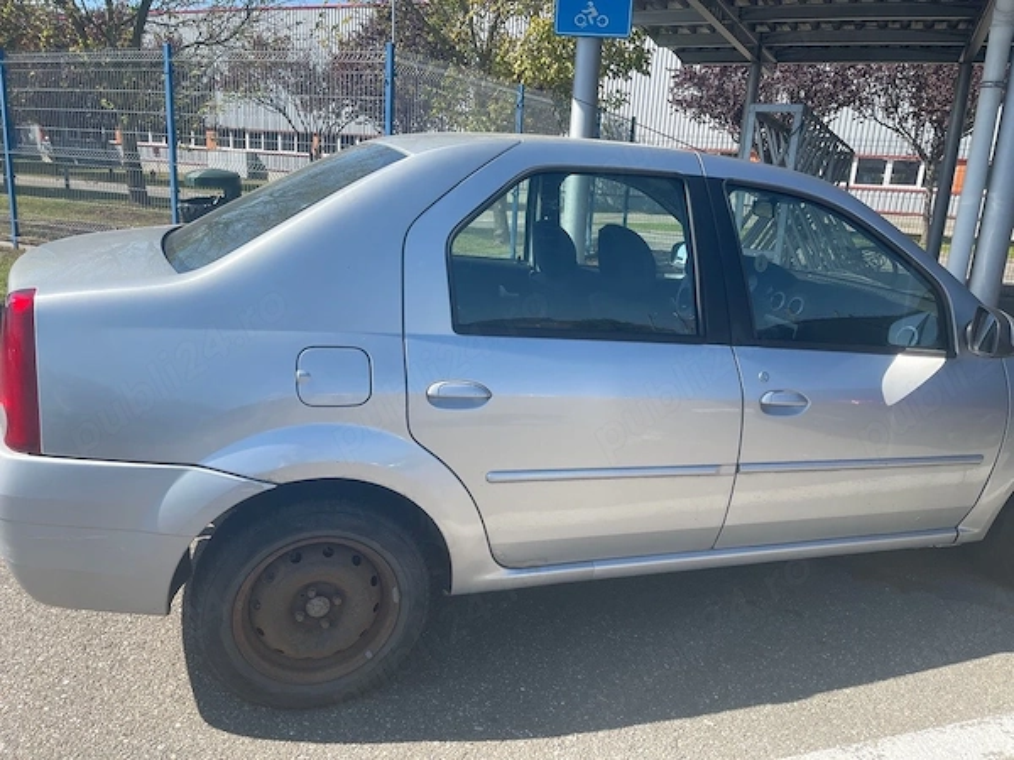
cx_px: 507
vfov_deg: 54.9
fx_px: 732
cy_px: 380
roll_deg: -3.5
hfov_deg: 69.4
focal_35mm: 25
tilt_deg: -14.8
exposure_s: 1/1912
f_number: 1.6
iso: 32
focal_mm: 5.1
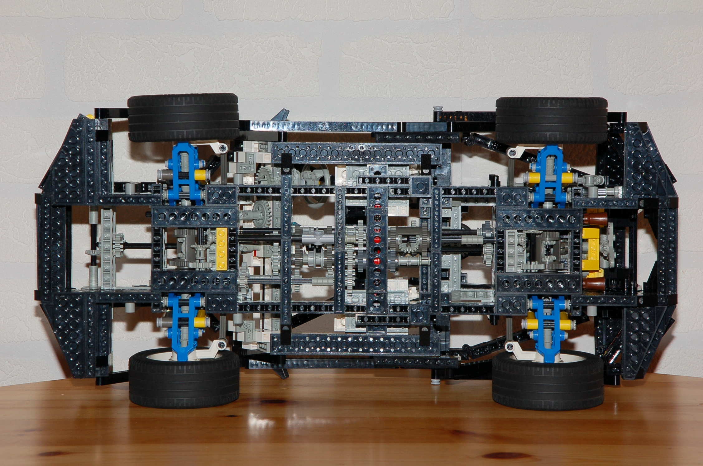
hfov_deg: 14.9
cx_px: 352
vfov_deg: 9.9
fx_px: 2690
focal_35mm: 138
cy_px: 233
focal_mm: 92
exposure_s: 1/60
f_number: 13
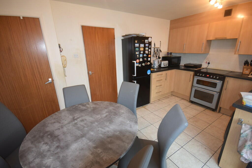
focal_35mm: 15
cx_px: 126
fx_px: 105
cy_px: 84
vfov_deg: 77.3
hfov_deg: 100.4
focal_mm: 10
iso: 1400
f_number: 4
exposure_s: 1/60
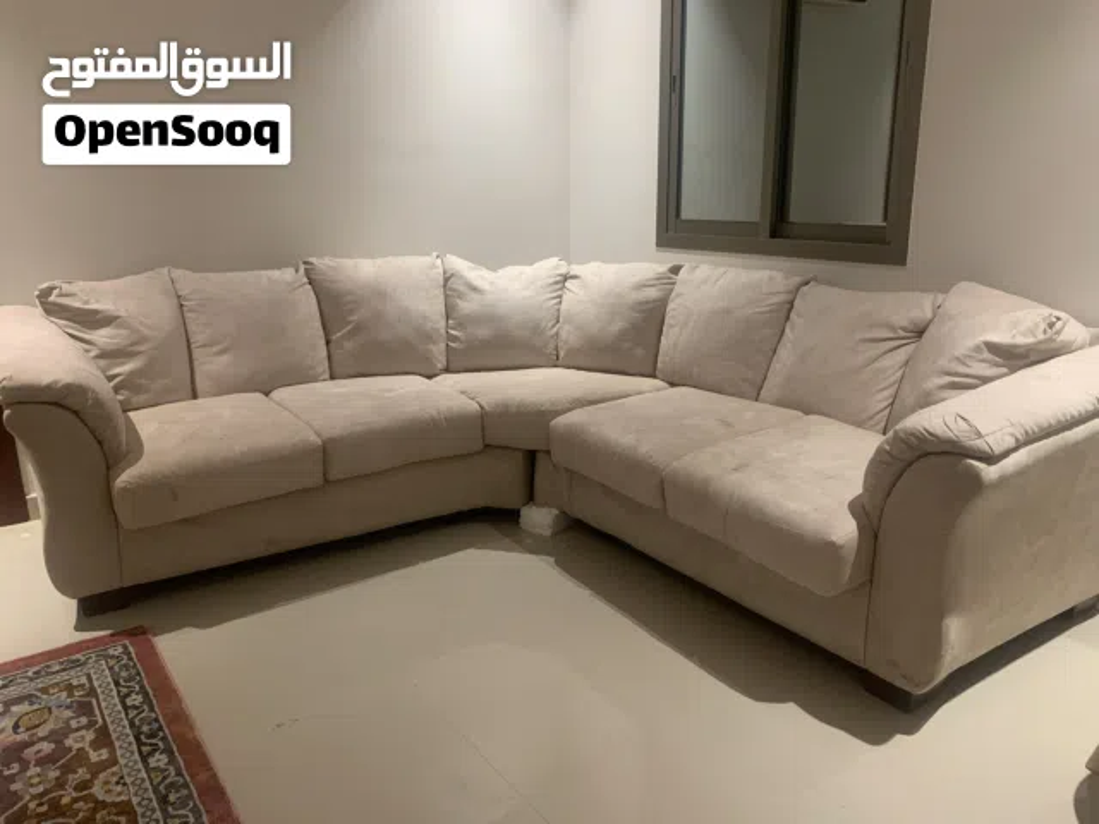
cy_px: 412
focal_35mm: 26
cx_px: 550
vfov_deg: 53.1
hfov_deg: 67.3
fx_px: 825
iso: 320
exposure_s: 1/60
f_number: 1.8
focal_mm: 4.25
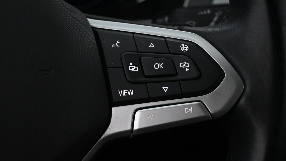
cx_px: 143
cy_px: 84
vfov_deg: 20.5
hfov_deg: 35.7
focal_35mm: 59
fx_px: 444
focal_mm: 37
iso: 5000
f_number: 5.3
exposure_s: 1/60
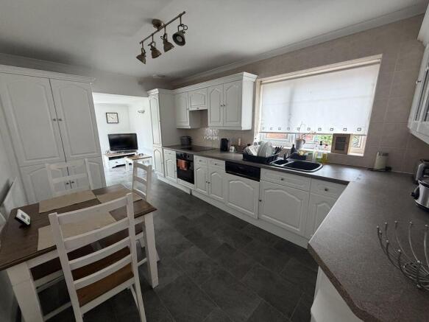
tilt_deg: -11.9
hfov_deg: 102.1
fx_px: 173
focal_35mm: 14
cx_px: 214
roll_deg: +1.1
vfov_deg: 85.7
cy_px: 161
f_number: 2.2
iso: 320
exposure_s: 1/100
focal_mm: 2.22
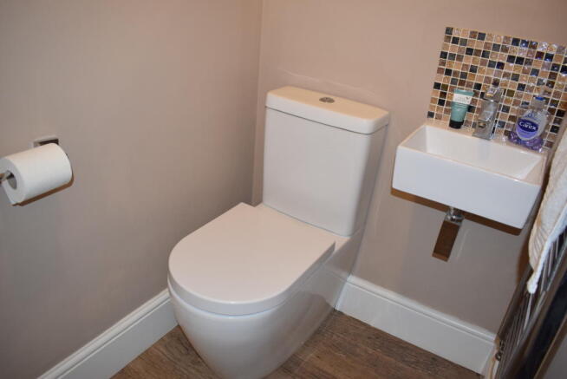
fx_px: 426
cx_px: 284
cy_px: 190
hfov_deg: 67.3
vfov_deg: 48.0
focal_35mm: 27
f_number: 5
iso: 800
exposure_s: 1/60
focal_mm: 18
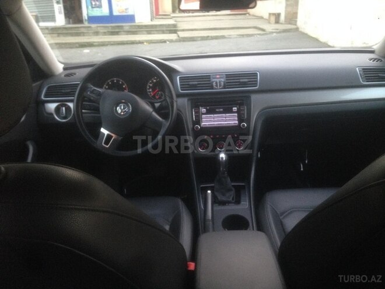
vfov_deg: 42.9
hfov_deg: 55.4
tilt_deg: -22.3
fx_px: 367
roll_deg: -1.2
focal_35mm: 33
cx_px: 192
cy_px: 144
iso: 250
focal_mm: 4.12
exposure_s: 1/20
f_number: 2.4
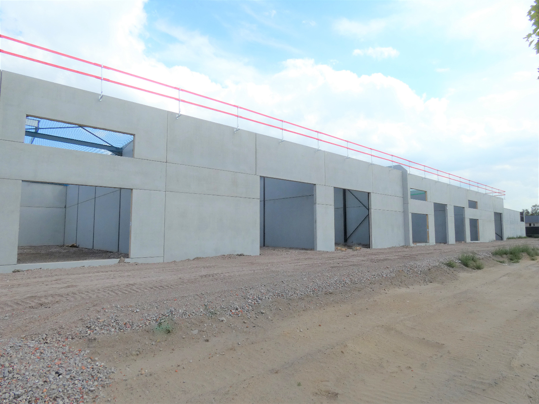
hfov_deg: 81.7
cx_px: 270
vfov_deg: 66.0
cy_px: 202
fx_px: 311
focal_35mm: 20
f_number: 3.5
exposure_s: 1/800
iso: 80
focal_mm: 3.6
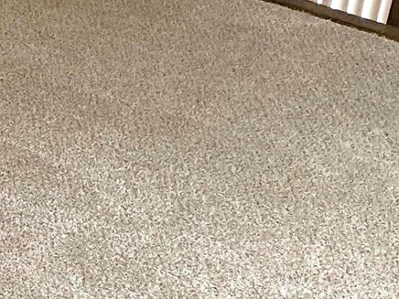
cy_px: 212
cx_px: -149
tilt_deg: -36.7
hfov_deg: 15.2
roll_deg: -0.7
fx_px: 1406
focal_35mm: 122
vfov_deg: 12.1
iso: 500
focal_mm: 4.25
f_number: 1.8
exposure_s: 1/60
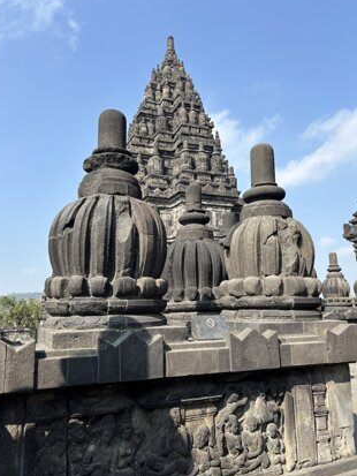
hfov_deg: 51.4
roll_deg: -0.9
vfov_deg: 65.3
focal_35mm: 27
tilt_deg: +11.9
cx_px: 175
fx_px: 371
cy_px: 232
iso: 50
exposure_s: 1/1845
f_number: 1.6
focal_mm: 5.96
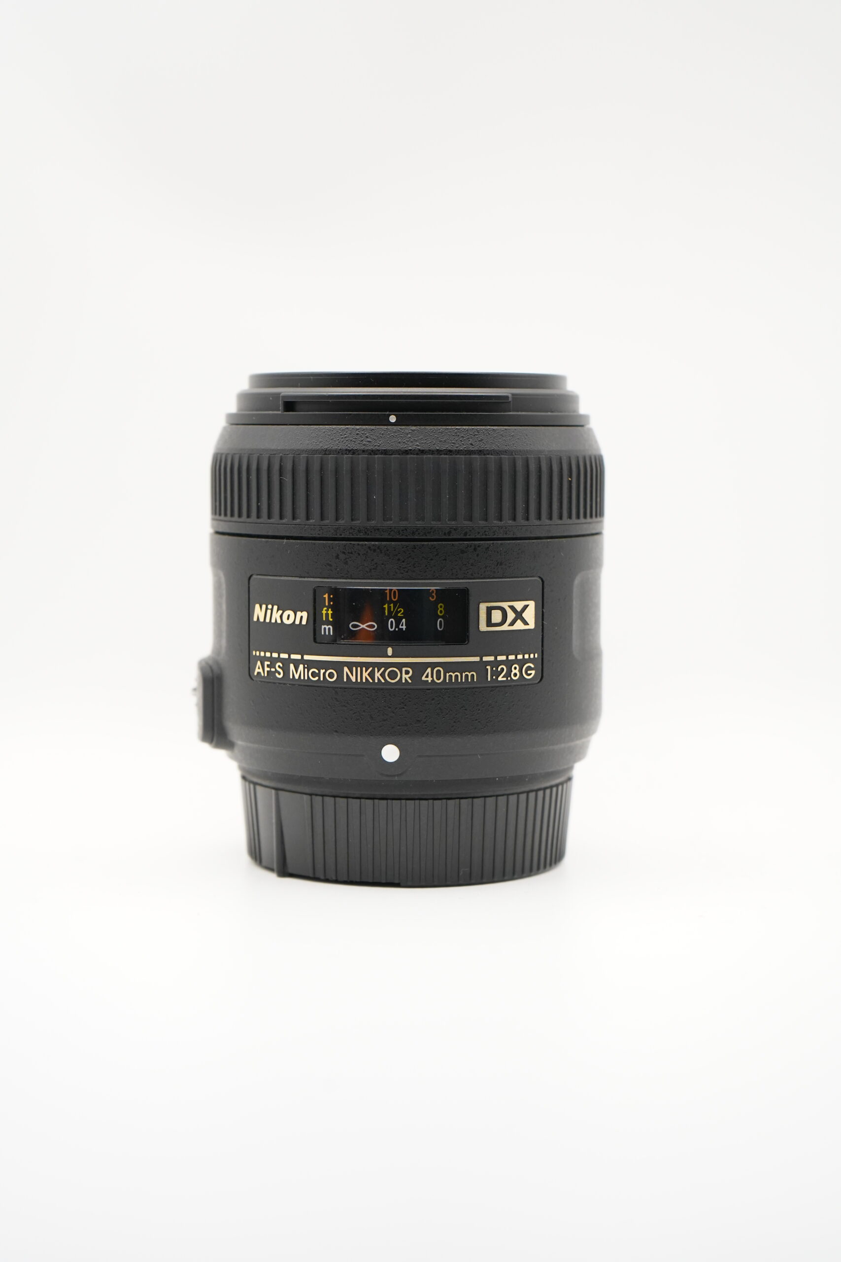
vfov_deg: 31.4
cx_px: 420
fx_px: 2242
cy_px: 631
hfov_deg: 21.2
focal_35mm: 64
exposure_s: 1/200
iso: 2000
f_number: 6.3
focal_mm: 64
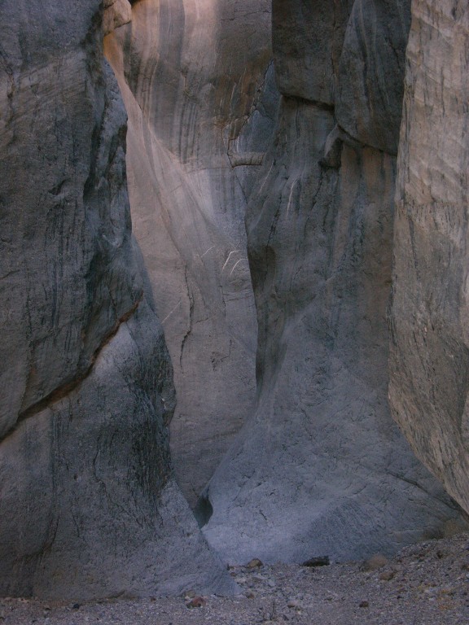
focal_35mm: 62
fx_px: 1120
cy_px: 312
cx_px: 234
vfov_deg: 31.2
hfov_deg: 23.7
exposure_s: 1/120
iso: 200
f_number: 3.2
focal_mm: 15.7
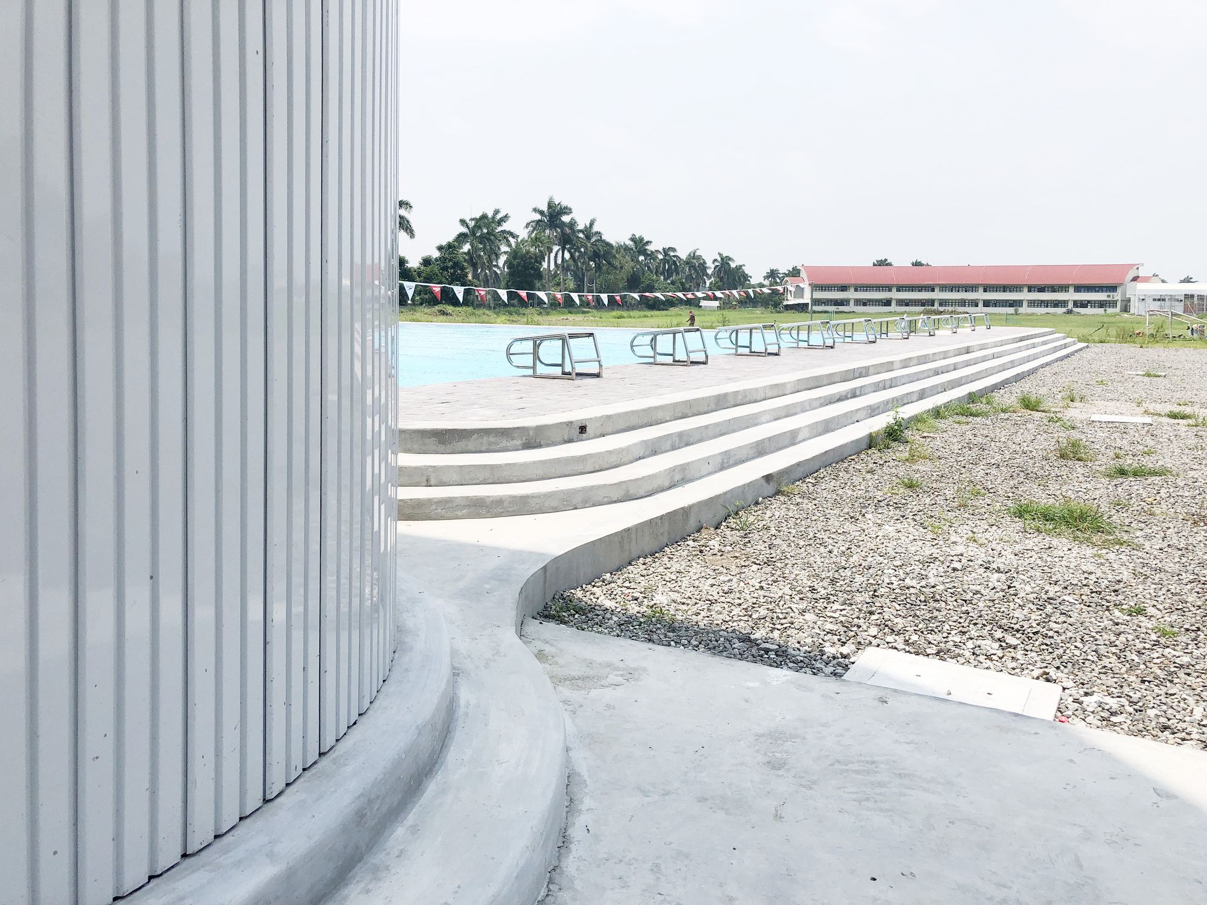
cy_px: 452
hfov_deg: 63.4
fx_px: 976
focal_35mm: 28
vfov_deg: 49.7
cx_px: 604
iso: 20
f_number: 1.8
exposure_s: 1/3472
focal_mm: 4
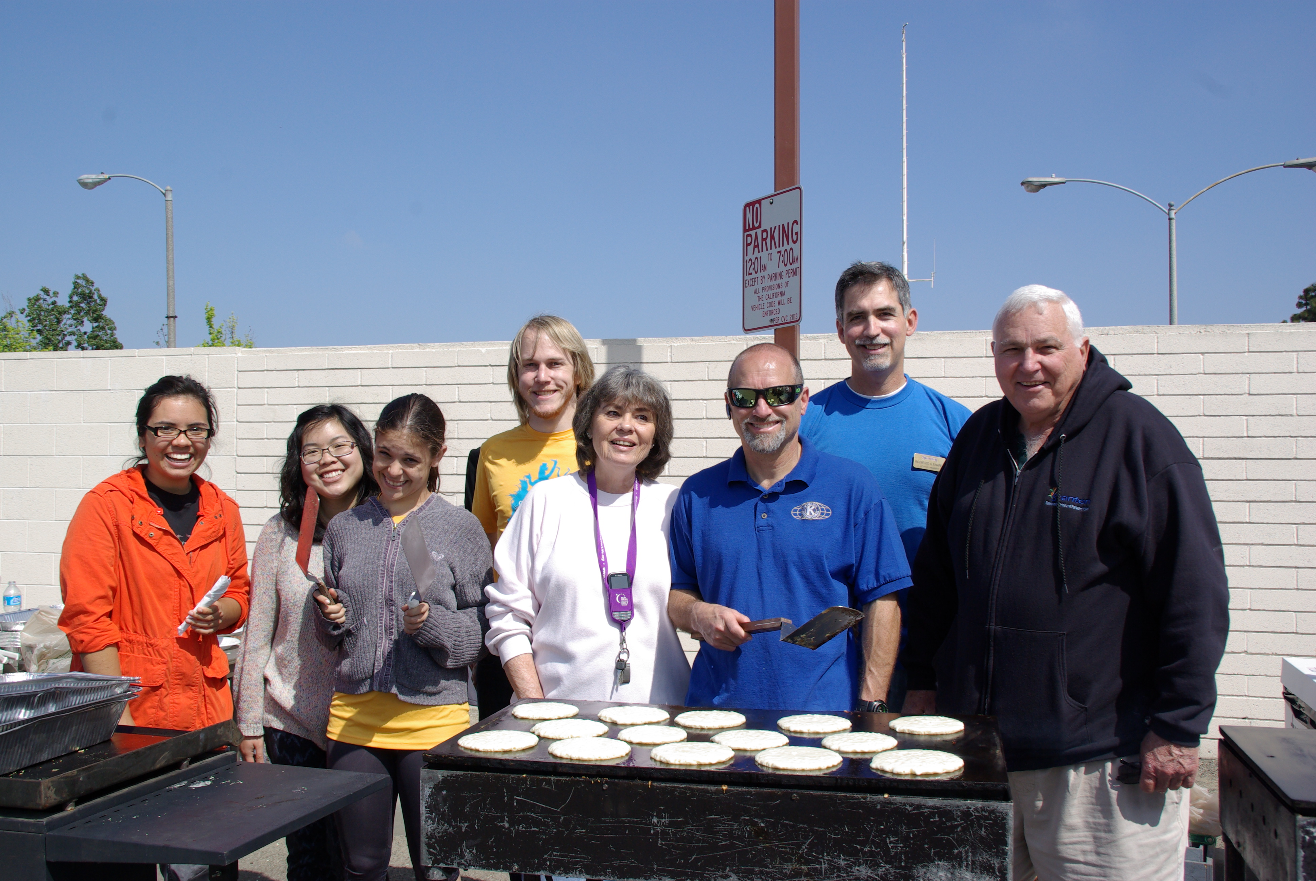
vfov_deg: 37.0
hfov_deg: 53.1
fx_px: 1318
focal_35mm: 36
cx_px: 658
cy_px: 440
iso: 200
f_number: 8
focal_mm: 24
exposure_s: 1/500
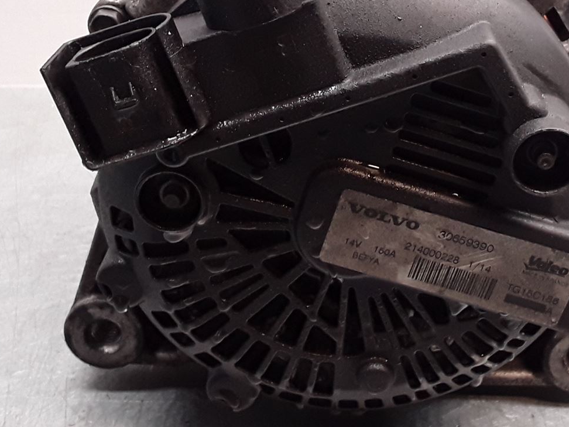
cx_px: 329
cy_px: 156
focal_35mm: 59
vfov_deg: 24.7
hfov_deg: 32.6
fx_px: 970
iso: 100
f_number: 1.9
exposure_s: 1/50
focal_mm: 2.91
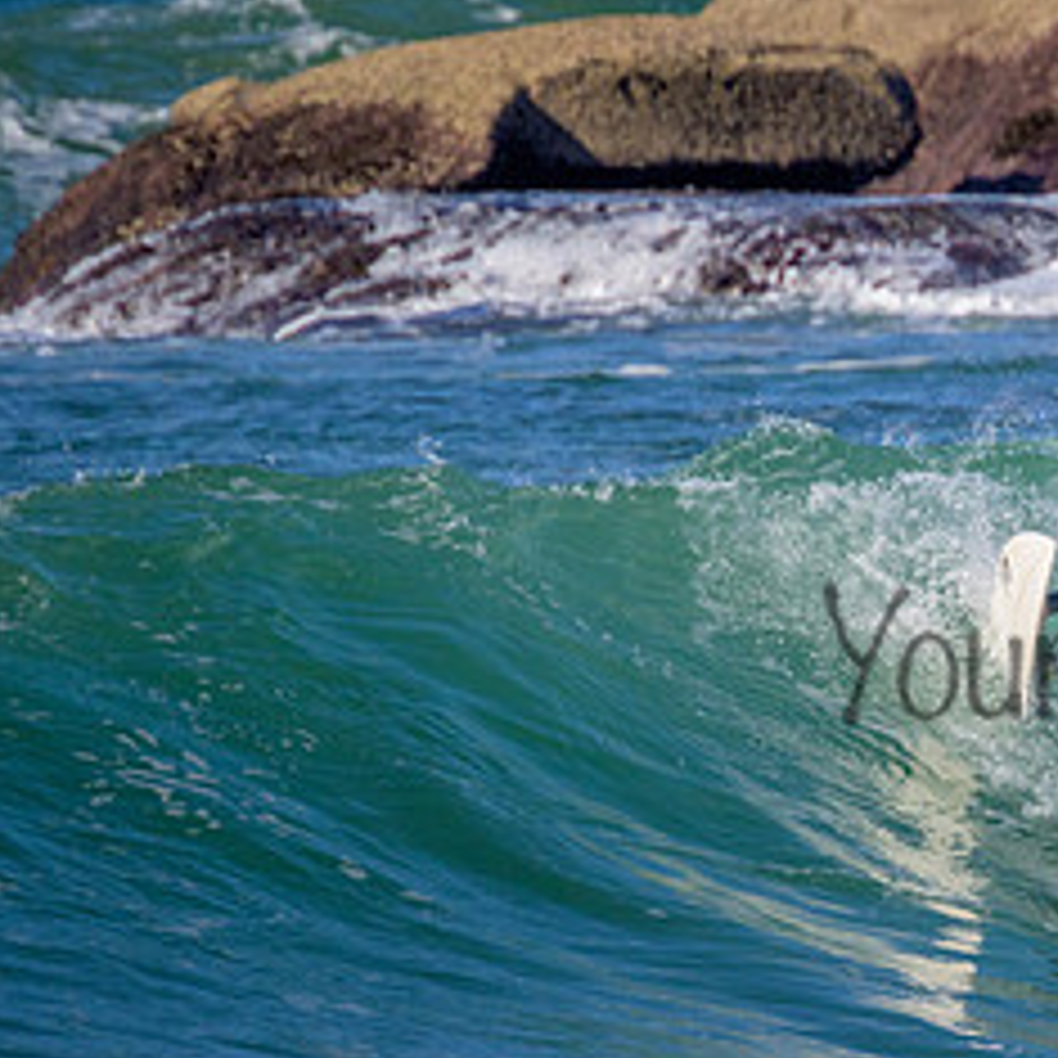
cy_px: 615
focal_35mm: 1681
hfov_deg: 1.0
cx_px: 1288
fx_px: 58127
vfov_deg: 1.0
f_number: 11
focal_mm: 800
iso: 1000
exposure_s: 1/2000
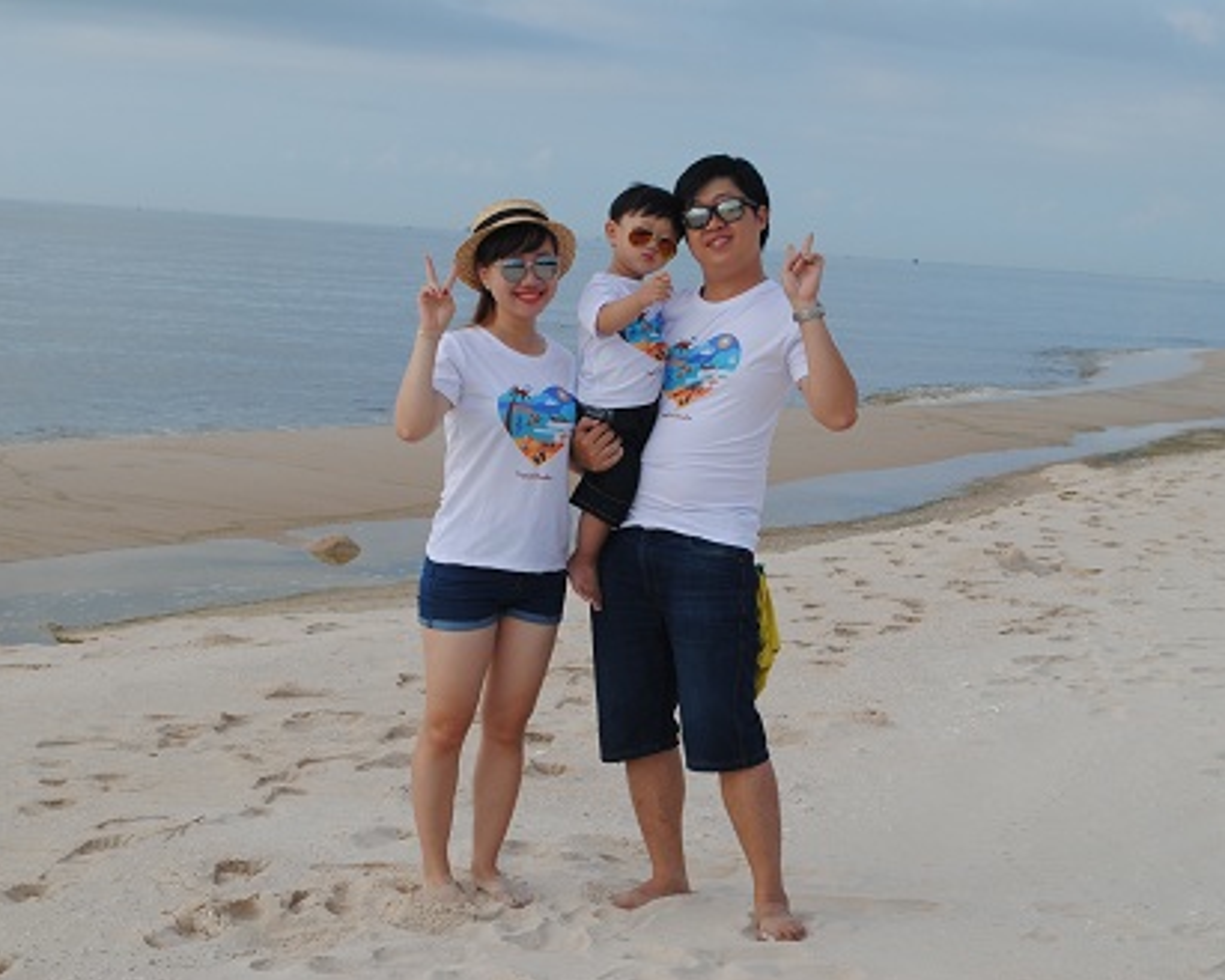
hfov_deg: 26.4
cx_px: 617
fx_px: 2611
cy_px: 494
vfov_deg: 21.3
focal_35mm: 72
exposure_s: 1/125
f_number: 9
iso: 100
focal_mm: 42
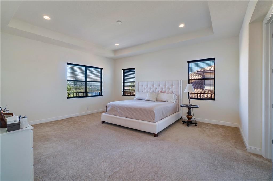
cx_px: 136
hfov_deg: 100.4
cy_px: 90
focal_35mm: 15
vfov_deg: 77.2
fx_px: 114
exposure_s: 1/4
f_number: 11
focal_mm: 10
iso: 160
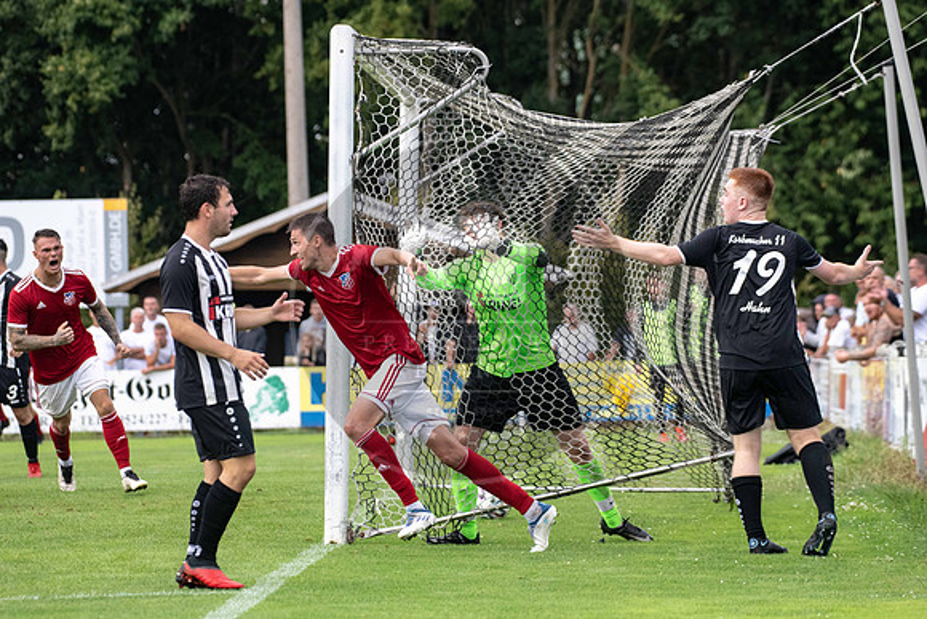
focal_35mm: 200
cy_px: 310
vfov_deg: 6.9
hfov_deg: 10.3
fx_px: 5151
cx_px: 464
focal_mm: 200
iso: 1600
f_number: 5.6
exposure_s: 1/1600
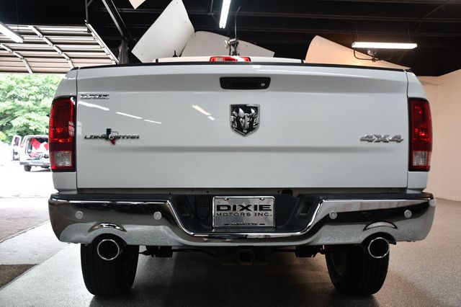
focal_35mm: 36
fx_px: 461
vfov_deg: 36.8
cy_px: 154
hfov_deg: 53.2
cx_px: 230
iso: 900
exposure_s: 1/125
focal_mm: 24
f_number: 3.8
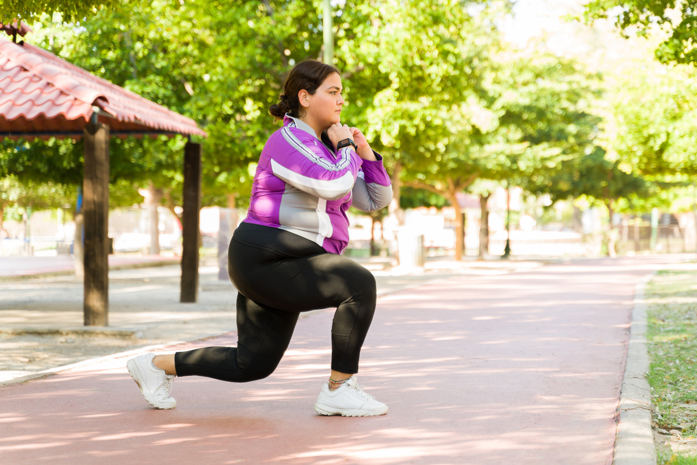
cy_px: 232
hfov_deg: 27.0
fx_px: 1452
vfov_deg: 18.2
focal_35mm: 75
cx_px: 348
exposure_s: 1/160
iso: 250
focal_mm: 75
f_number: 2.8
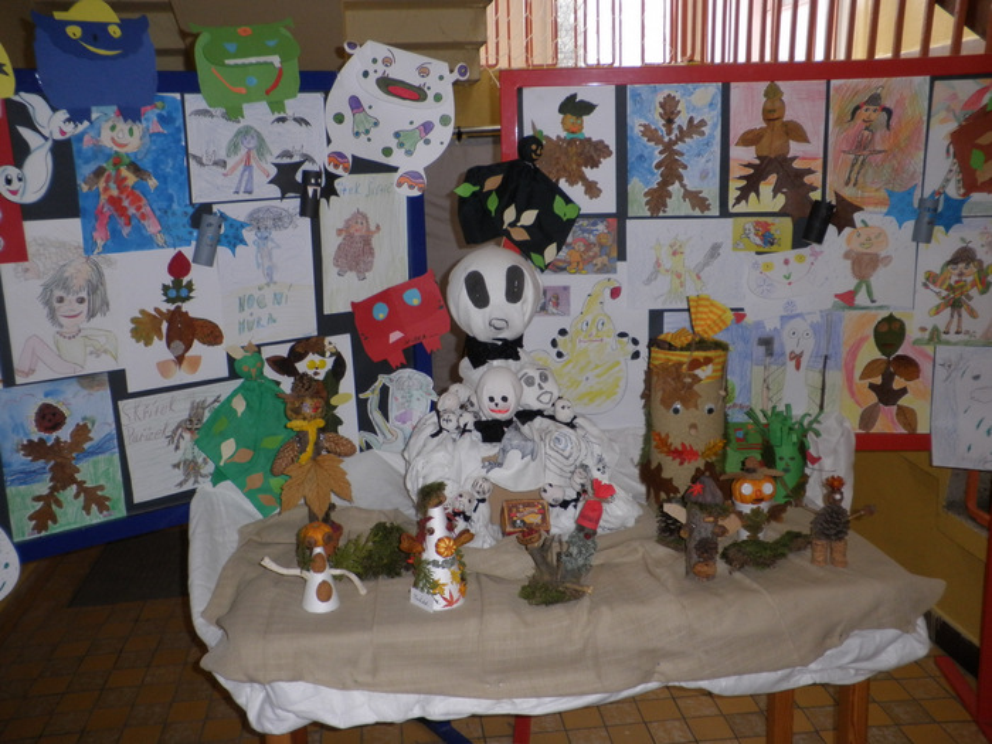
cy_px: 372
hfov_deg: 51.4
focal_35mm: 36
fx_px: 1032
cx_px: 496
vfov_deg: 39.7
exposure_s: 1/30
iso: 160
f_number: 3.5
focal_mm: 6.3
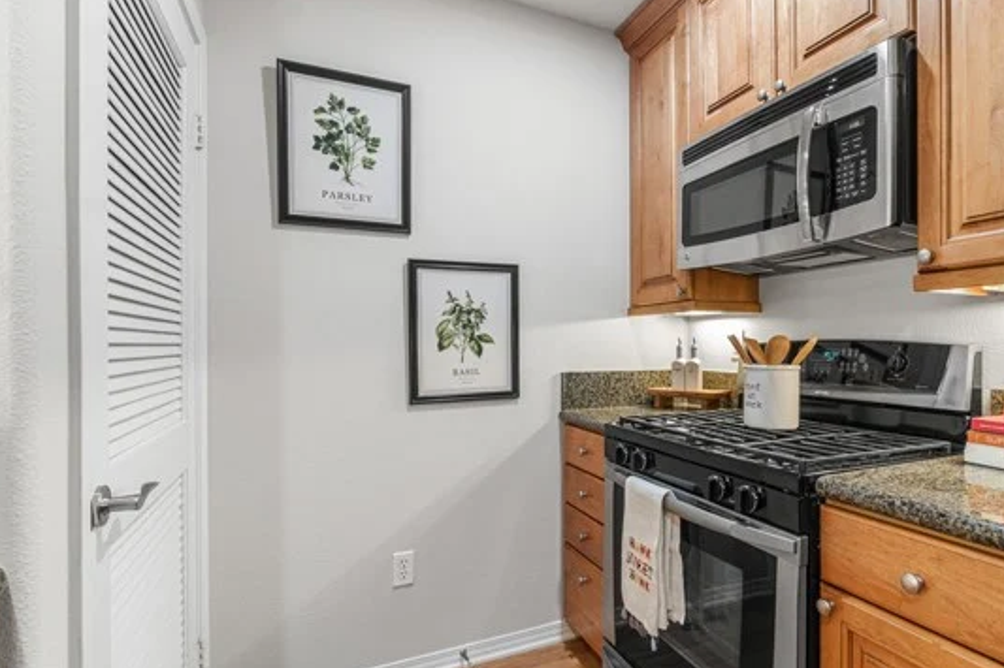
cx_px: 586
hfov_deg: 89.2
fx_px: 502
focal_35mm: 18
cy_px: 350
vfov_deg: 67.3
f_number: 8
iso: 320
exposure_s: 1/2.5
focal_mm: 10
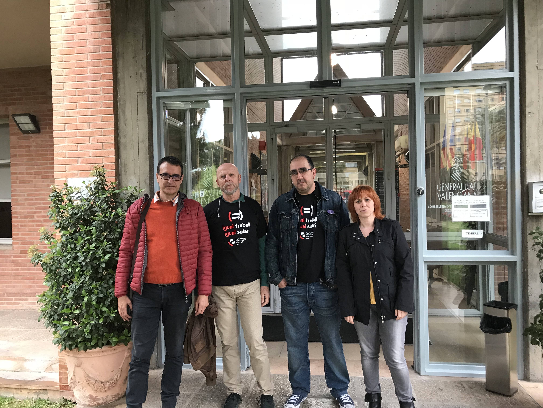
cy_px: 204
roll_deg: +1.4
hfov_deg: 63.4
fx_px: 439
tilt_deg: +0.4
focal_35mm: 28
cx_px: 272
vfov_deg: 49.7
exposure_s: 1/25
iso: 40
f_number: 1.8
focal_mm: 3.99
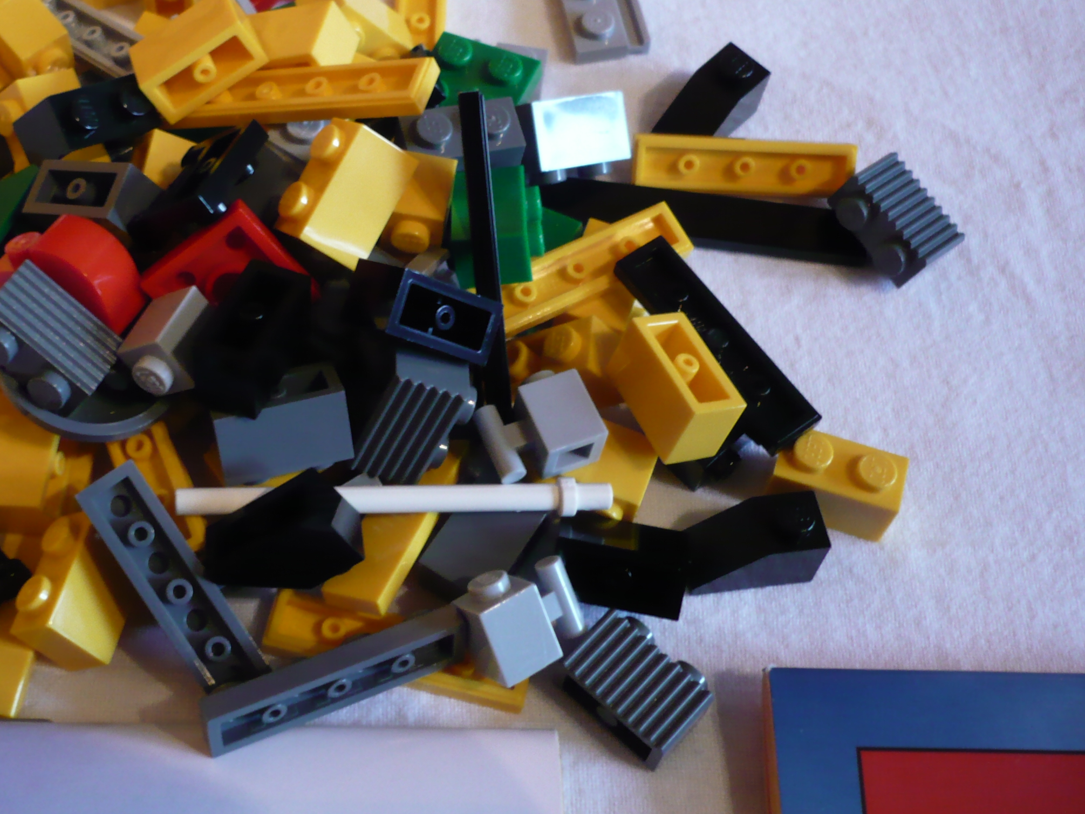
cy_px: 297
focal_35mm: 49
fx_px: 1536
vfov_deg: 29.5
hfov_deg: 38.4
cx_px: 345
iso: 200
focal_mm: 5.8
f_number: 2.8
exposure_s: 1/10
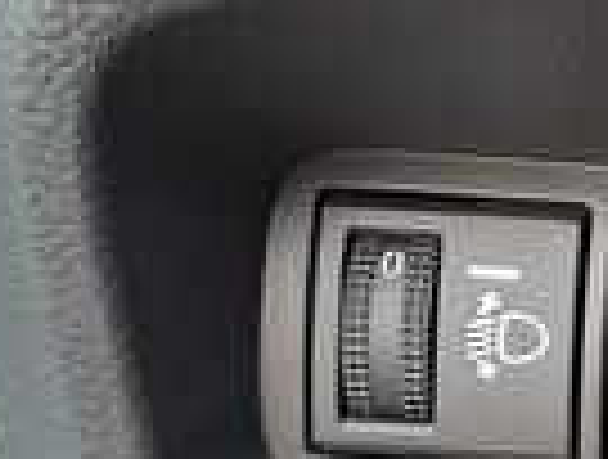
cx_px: 1040
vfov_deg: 12.3
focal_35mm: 120
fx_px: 2113
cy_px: 414
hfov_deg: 14.6
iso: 64
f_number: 1.8
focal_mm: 4.65
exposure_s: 1/50
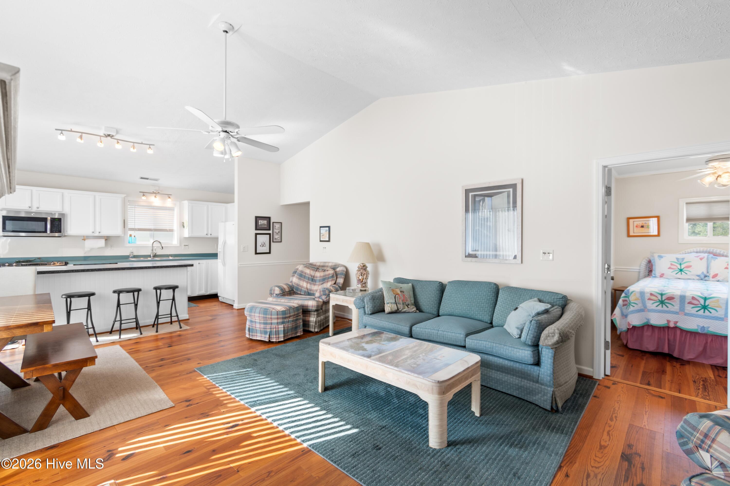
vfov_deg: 77.3
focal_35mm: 15
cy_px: 243
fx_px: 304
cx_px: 365
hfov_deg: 100.4
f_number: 4.5
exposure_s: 1/6
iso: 100
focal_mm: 10
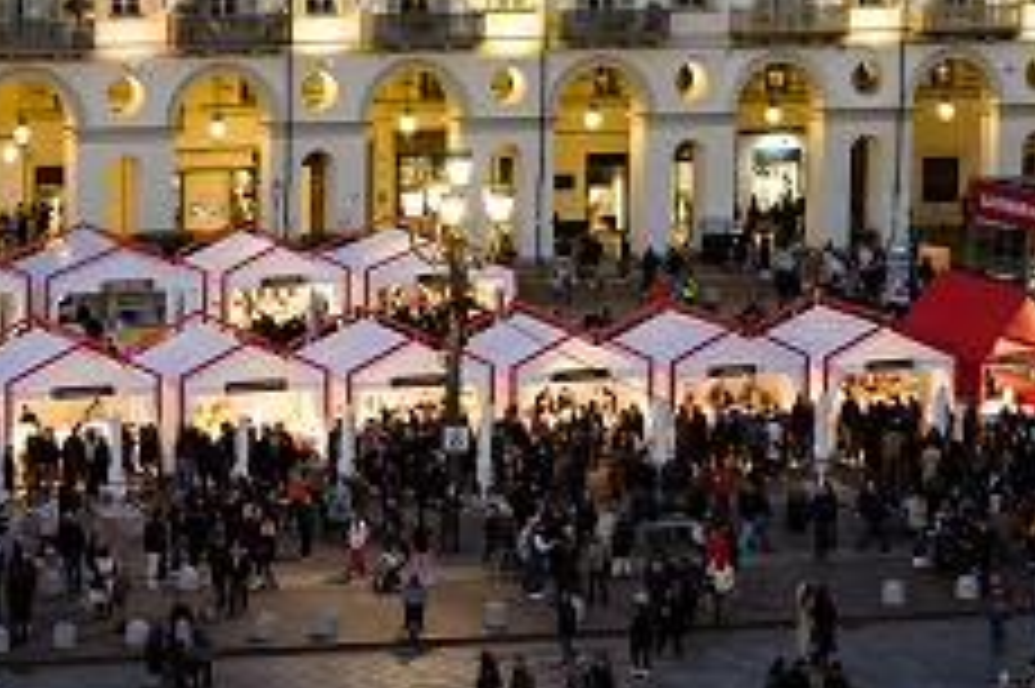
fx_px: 1982
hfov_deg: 29.1
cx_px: 351
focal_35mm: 69
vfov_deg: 19.5
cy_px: 117
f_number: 1.8
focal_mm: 35
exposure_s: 1/200
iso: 500
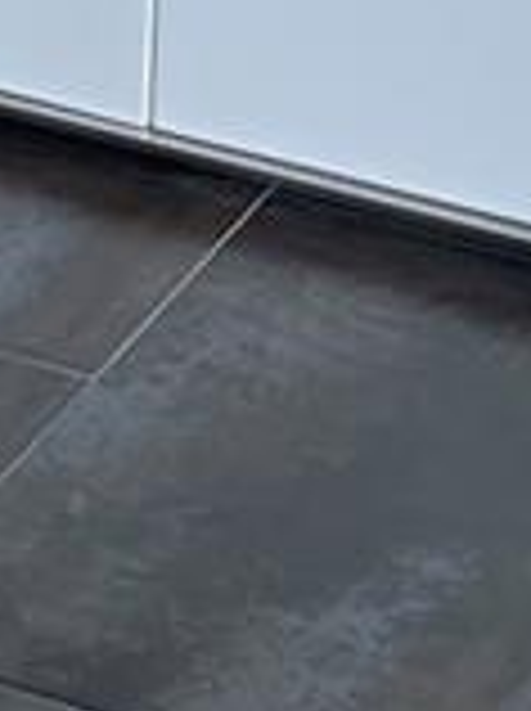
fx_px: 4061
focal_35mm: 198
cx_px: 292
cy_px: -927
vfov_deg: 9.1
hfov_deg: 7.5
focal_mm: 4.2
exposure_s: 1/163
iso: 32
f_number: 1.6
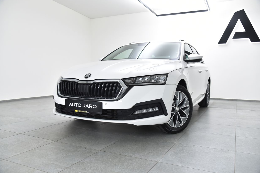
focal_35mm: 31
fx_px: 224
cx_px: 129
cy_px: 84
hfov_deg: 60.3
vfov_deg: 42.3
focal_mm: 30
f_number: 4
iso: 1250
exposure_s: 1/200
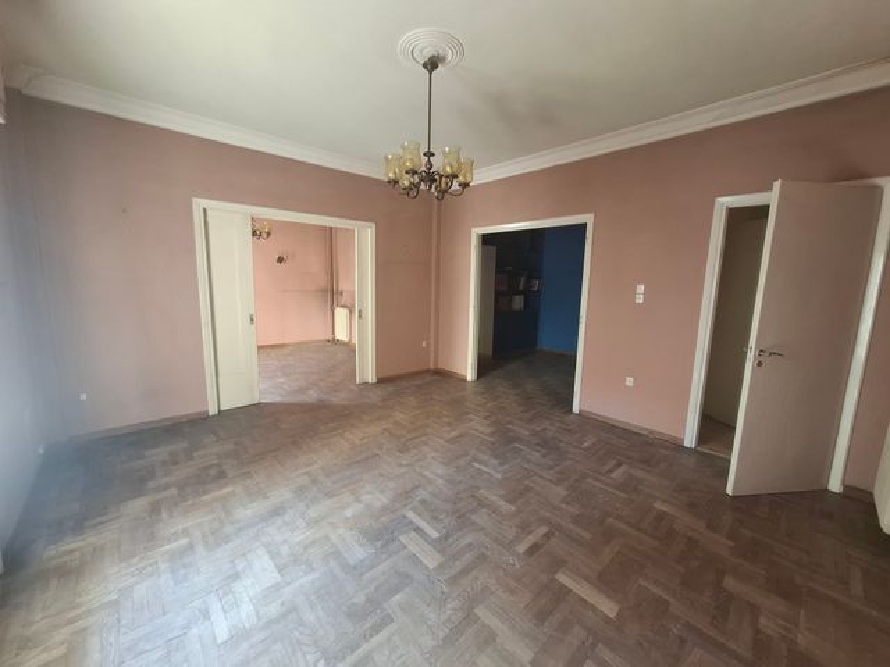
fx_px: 334
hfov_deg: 106.2
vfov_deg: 89.9
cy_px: 334
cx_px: 445
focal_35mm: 13
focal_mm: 1.74
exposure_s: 1/40
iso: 125
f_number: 2.2
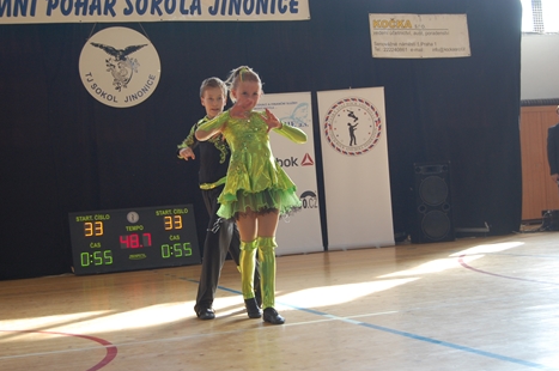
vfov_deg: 22.2
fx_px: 946
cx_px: 285
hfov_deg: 32.9
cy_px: 181
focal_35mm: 61
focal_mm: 38
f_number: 5.6
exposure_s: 1/125
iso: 400
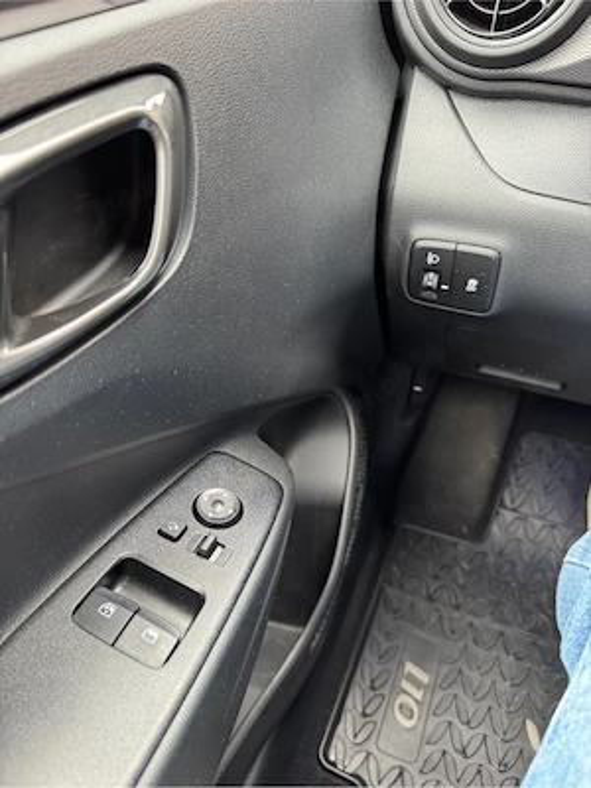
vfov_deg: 71.6
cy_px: 394
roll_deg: +2.6
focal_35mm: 24
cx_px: 296
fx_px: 546
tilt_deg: -41.9
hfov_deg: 56.8
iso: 250
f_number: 1.78
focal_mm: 6.76
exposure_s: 1/60
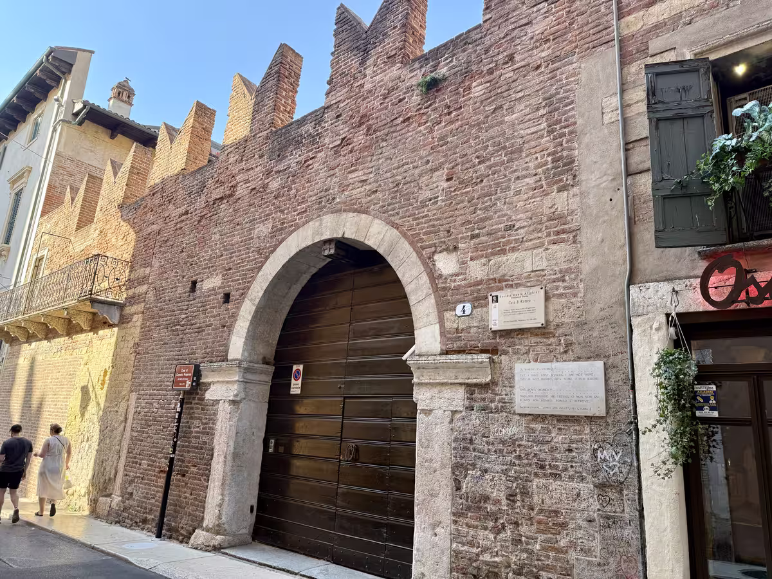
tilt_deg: +15.0
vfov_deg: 56.8
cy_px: 290
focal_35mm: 24
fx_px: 535
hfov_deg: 71.6
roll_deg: -3.6
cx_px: 386
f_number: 1.78
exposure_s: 1/282
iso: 100
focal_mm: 6.76
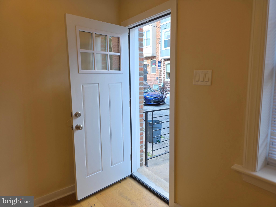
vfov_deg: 58.9
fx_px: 183
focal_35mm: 23
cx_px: 138
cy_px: 104
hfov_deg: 73.9
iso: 25
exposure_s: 1/120
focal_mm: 6.3
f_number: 1.7
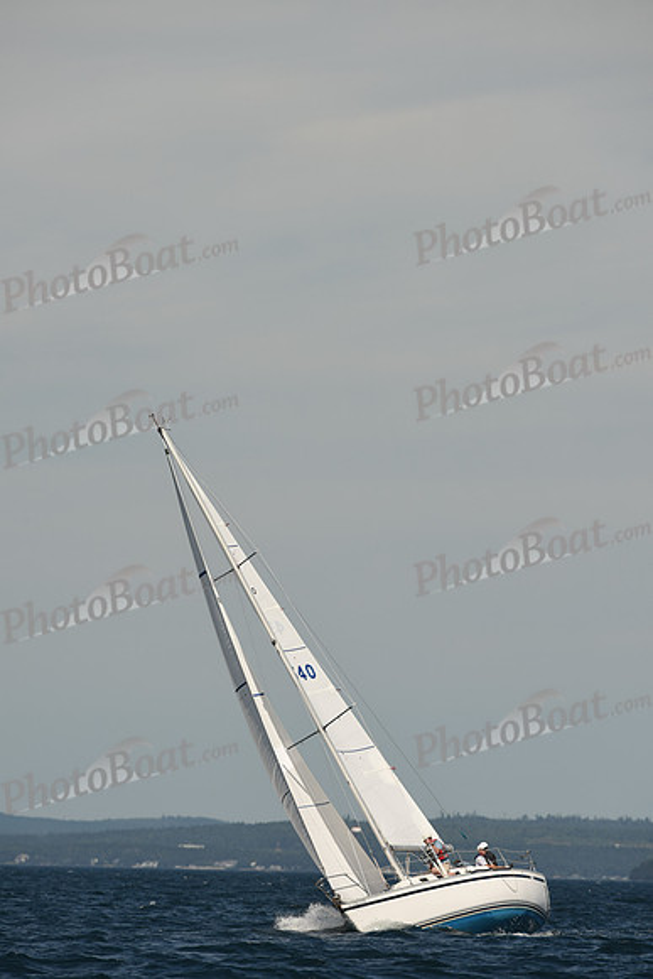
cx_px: 326
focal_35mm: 400
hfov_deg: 3.4
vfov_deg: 5.2
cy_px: 490
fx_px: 10876
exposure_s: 1/1000
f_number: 8
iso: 250
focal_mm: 400
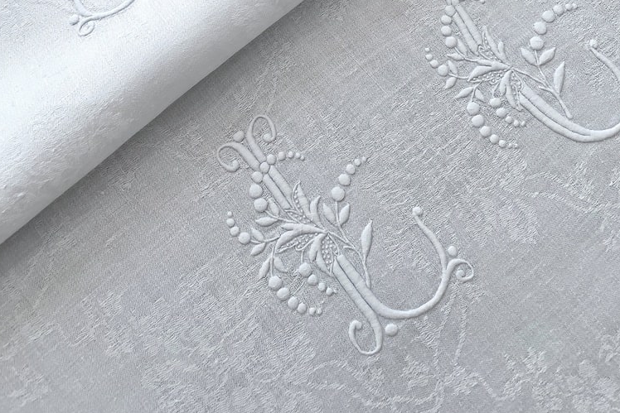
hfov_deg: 51.9
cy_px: 12
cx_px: 313
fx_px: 637
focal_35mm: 37
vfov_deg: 33.3
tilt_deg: -74.3
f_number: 1.6
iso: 100
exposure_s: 1/121
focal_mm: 4.2
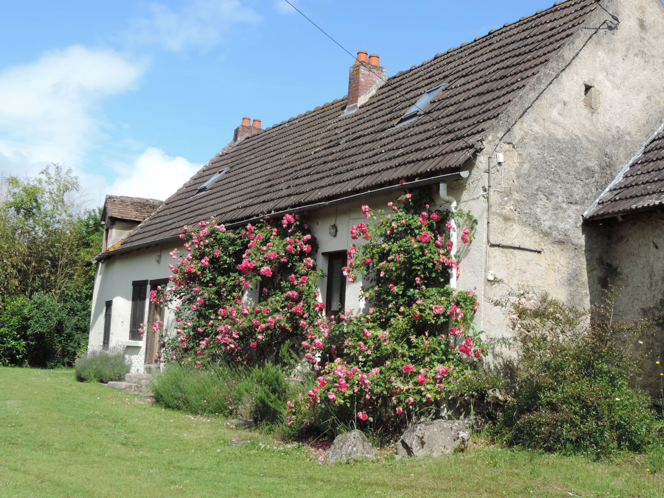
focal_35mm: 47
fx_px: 902
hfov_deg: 40.4
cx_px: 332
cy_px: 249
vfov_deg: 30.9
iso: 80
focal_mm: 8.3
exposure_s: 1/640
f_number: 3.5
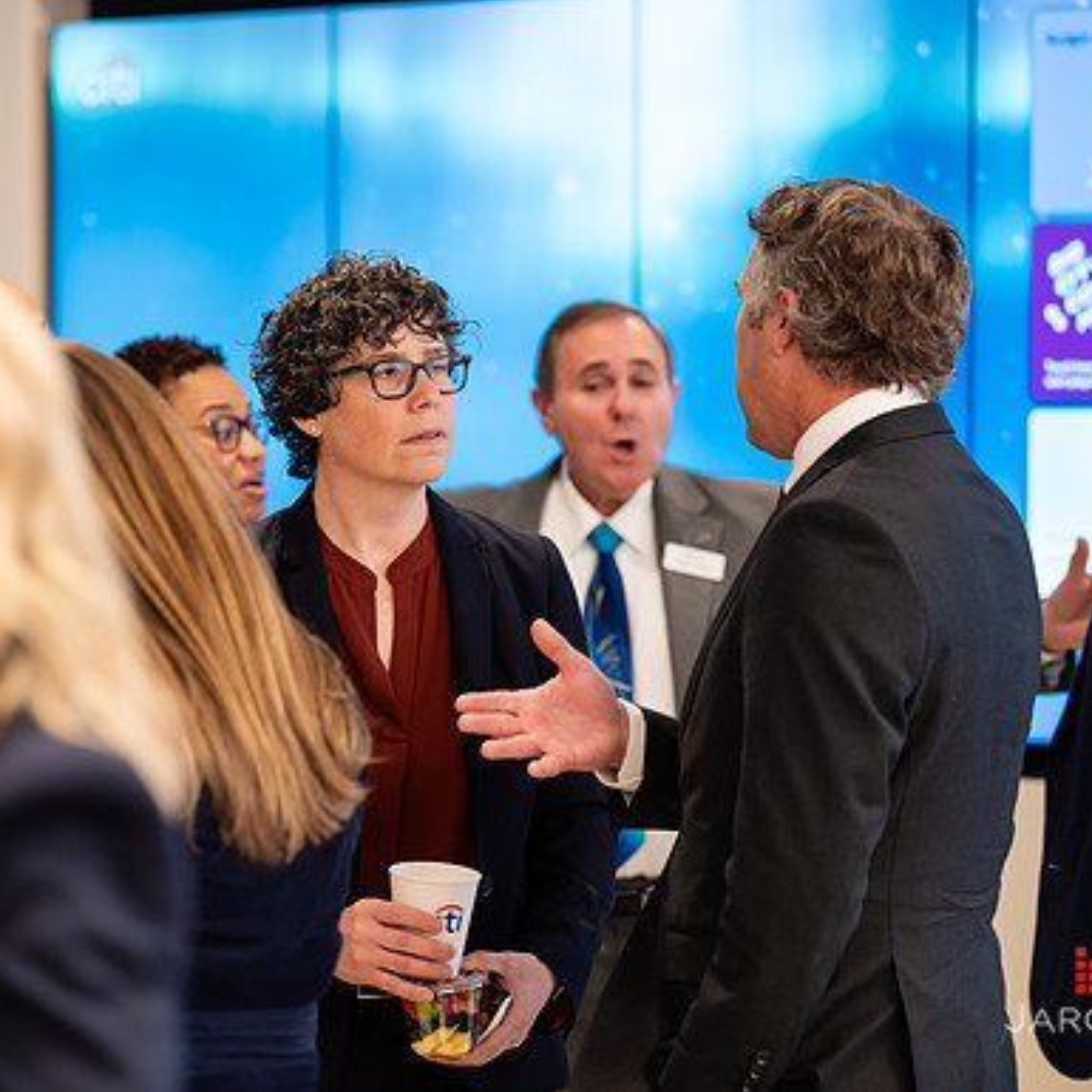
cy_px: 546
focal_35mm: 148
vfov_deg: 11.8
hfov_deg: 11.8
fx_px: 5282
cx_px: 454
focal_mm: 115
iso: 800
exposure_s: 1/200
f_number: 3.2
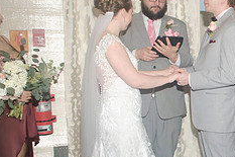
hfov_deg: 27.0
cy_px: 124
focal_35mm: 67
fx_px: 437
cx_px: 273
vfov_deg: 20.1
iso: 400
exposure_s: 1/80
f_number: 4.5
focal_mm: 18
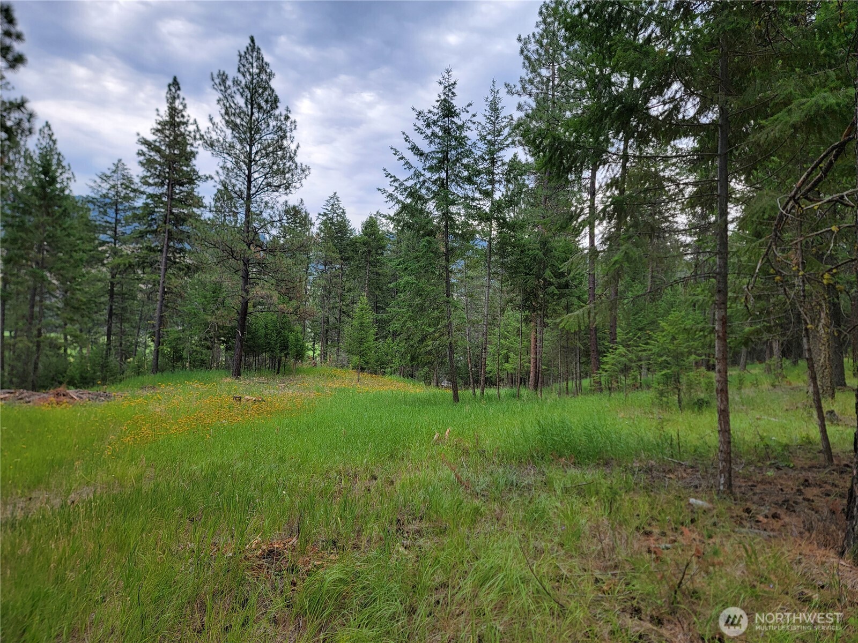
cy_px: 322
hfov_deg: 71.6
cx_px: 429
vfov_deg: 56.8
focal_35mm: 24
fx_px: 595
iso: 16
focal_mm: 6.7
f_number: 1.8
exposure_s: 1/223
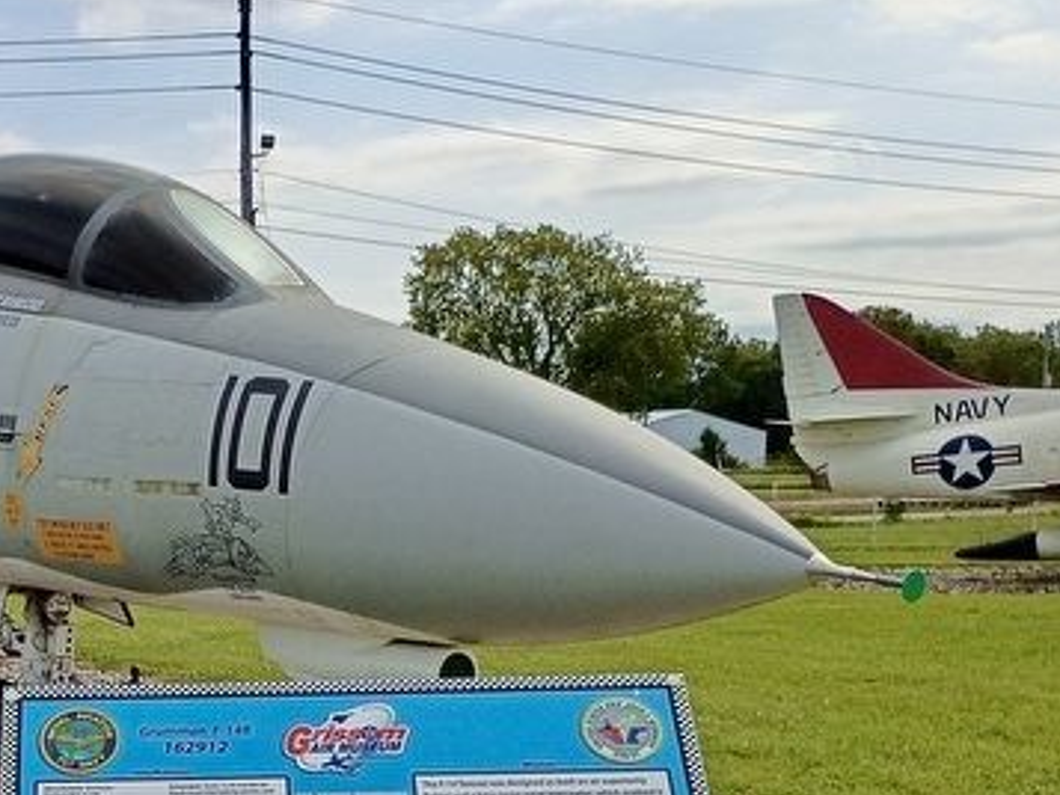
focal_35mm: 65
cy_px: 724
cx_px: 140
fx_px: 1991
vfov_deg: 22.0
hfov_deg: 28.8
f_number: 1.8
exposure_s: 1/2137
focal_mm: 4.27
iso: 102
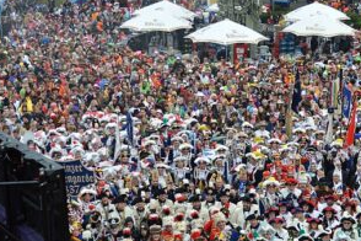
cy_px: 111
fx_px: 1245
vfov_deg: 11.0
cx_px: 254
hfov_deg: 16.4
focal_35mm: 124
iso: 400
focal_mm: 35
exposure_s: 1/800
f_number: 4.5
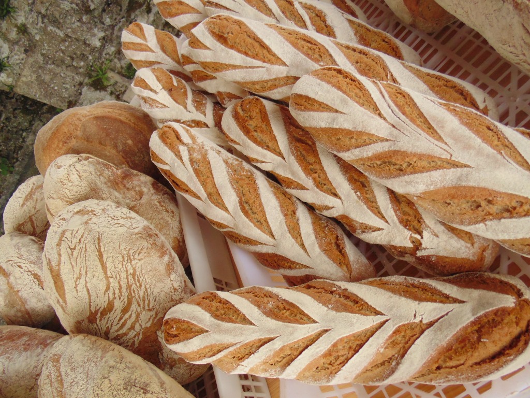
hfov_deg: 69.4
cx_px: 265
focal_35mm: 25
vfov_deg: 54.9
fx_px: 383
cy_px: 199
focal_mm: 4.5
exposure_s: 1/160
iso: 200
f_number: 3.1
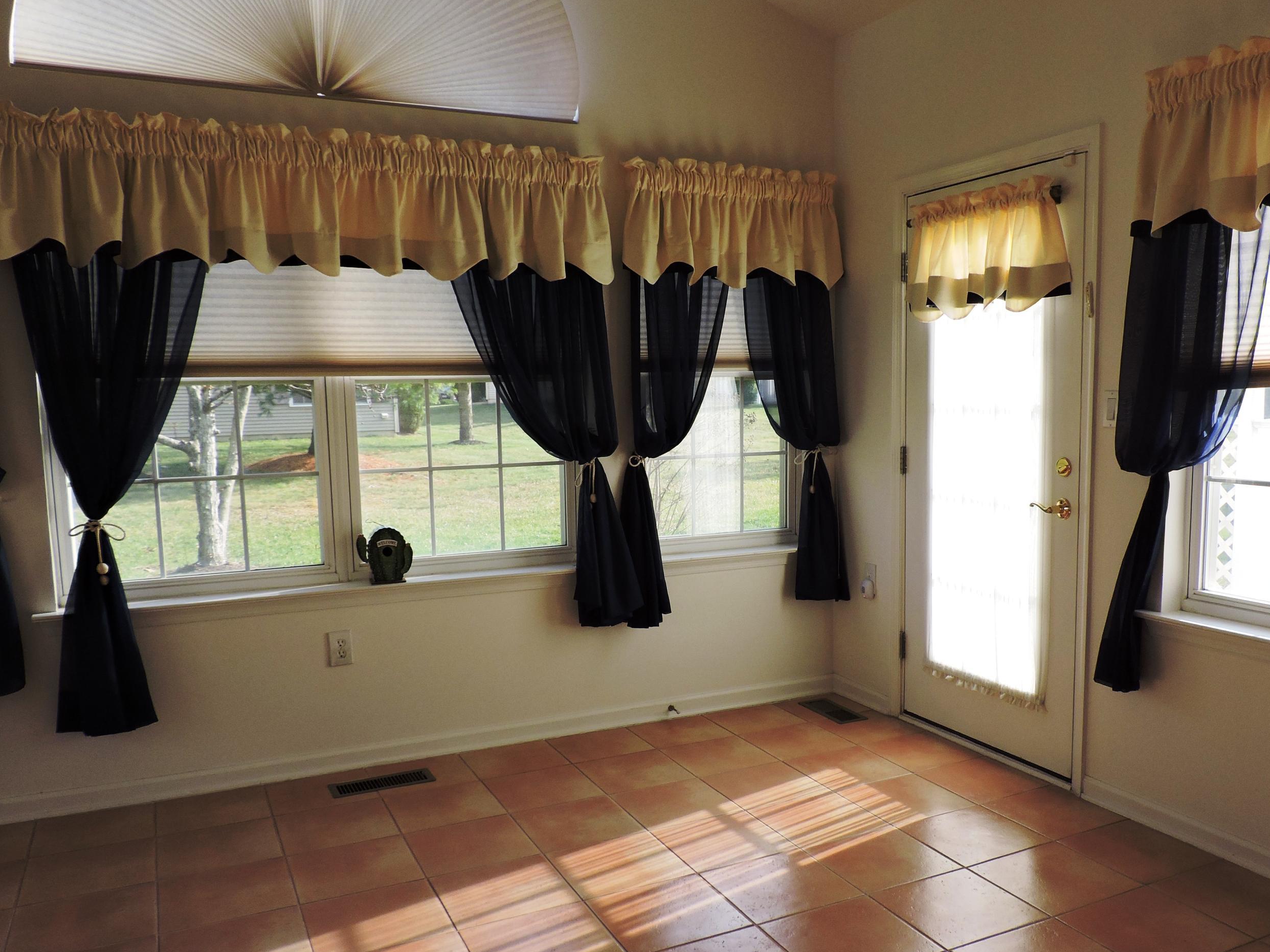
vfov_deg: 48.2
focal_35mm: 29
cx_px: 718
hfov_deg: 61.4
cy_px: 523
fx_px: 1064
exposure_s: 1/320
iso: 100
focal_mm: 4.3
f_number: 3
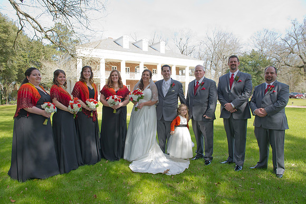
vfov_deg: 53.1
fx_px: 204
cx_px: 153
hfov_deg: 73.8
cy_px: 102
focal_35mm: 24
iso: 200
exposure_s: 1/100
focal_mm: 24
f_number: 6.3
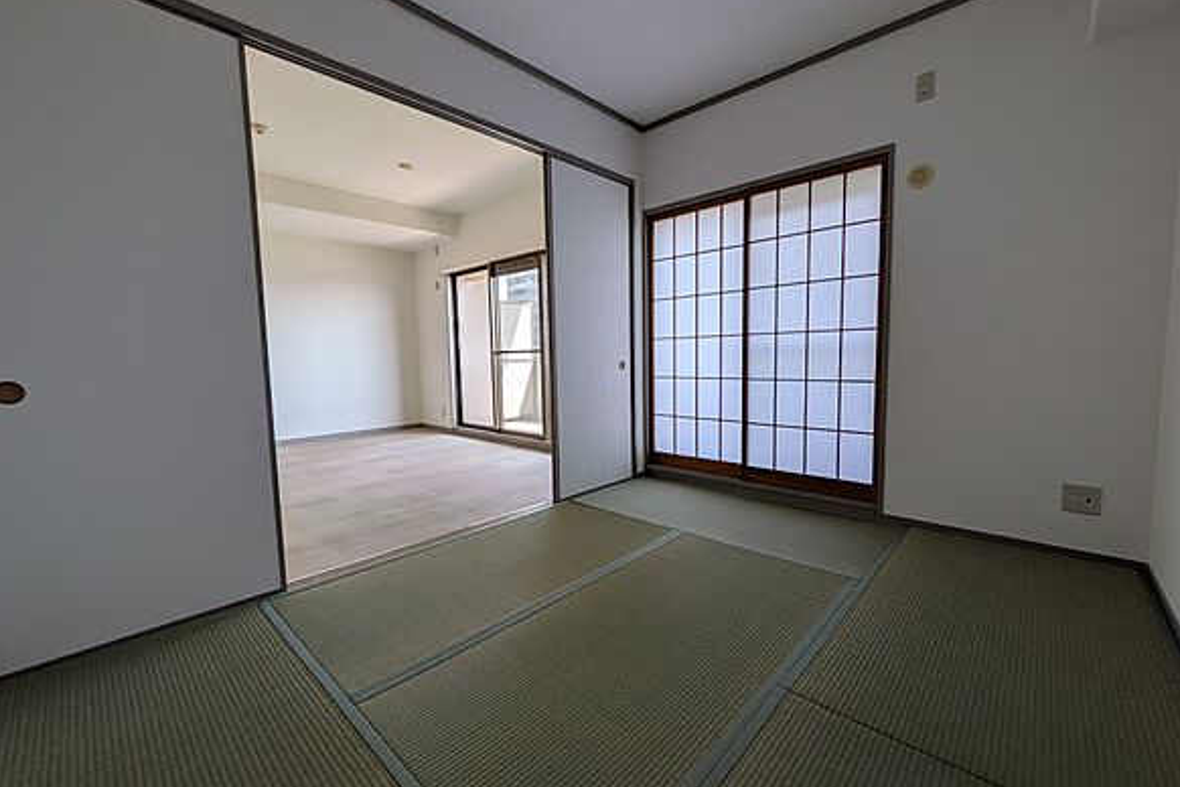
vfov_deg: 77.3
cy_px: 400
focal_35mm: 15
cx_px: 590
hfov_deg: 100.4
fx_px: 492
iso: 52
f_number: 2.2
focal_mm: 1.83
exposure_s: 1/209
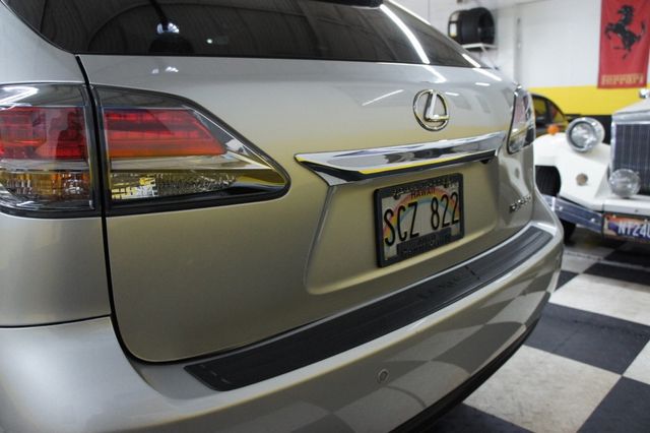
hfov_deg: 67.4
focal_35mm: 27
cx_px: 325
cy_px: 216
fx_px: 487
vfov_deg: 47.9
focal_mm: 18
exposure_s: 1/125
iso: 1600
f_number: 3.5
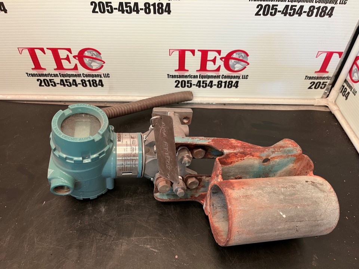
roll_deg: -1.4
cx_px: 180
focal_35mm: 26
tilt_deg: -44.5
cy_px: 134
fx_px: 270
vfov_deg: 53.1
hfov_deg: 67.3
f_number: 1.6
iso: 250
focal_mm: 5.1
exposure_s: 1/59
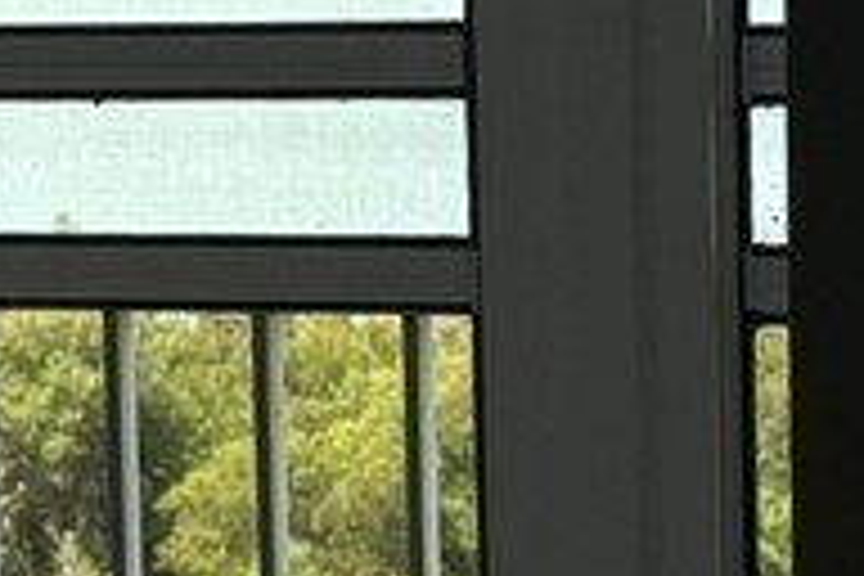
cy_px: 522
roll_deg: +1.8
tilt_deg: -8.2
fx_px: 6384
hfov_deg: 7.7
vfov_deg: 5.2
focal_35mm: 266
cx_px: 50
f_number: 1.78
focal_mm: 6.76
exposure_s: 1/987
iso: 64
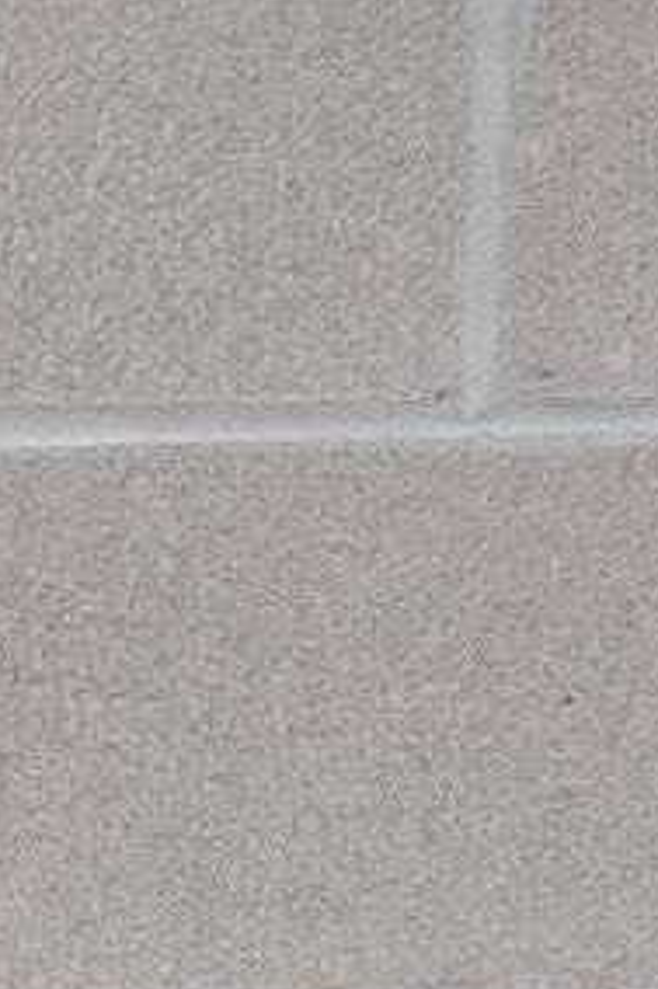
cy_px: 3089
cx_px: -1178
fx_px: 6917
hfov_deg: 5.2
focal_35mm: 252
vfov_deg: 7.2
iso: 250
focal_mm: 35
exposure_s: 1/160
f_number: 6.3
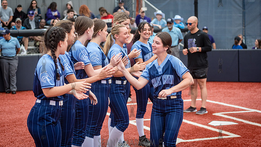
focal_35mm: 85
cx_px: 132
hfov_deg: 25.0
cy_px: 65
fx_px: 588
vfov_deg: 14.2
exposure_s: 1/800
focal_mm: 80
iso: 800
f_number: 3.5
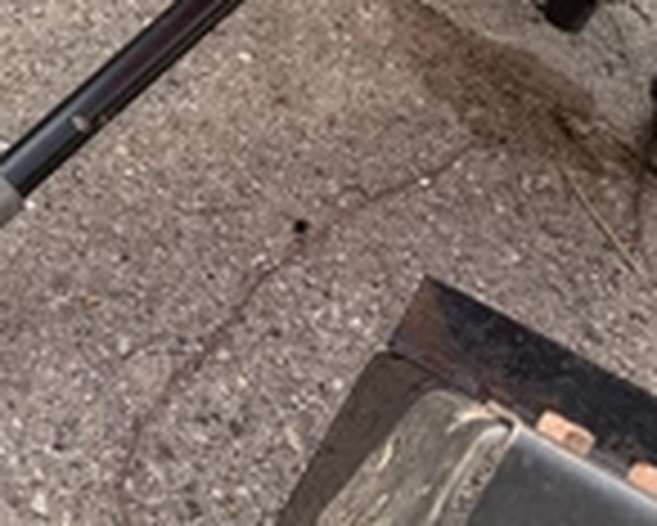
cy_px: 211
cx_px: 32
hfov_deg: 28.1
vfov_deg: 23.8
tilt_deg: -50.3
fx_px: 1245
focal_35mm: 64
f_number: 1.78
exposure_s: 1/1271
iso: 80
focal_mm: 6.76
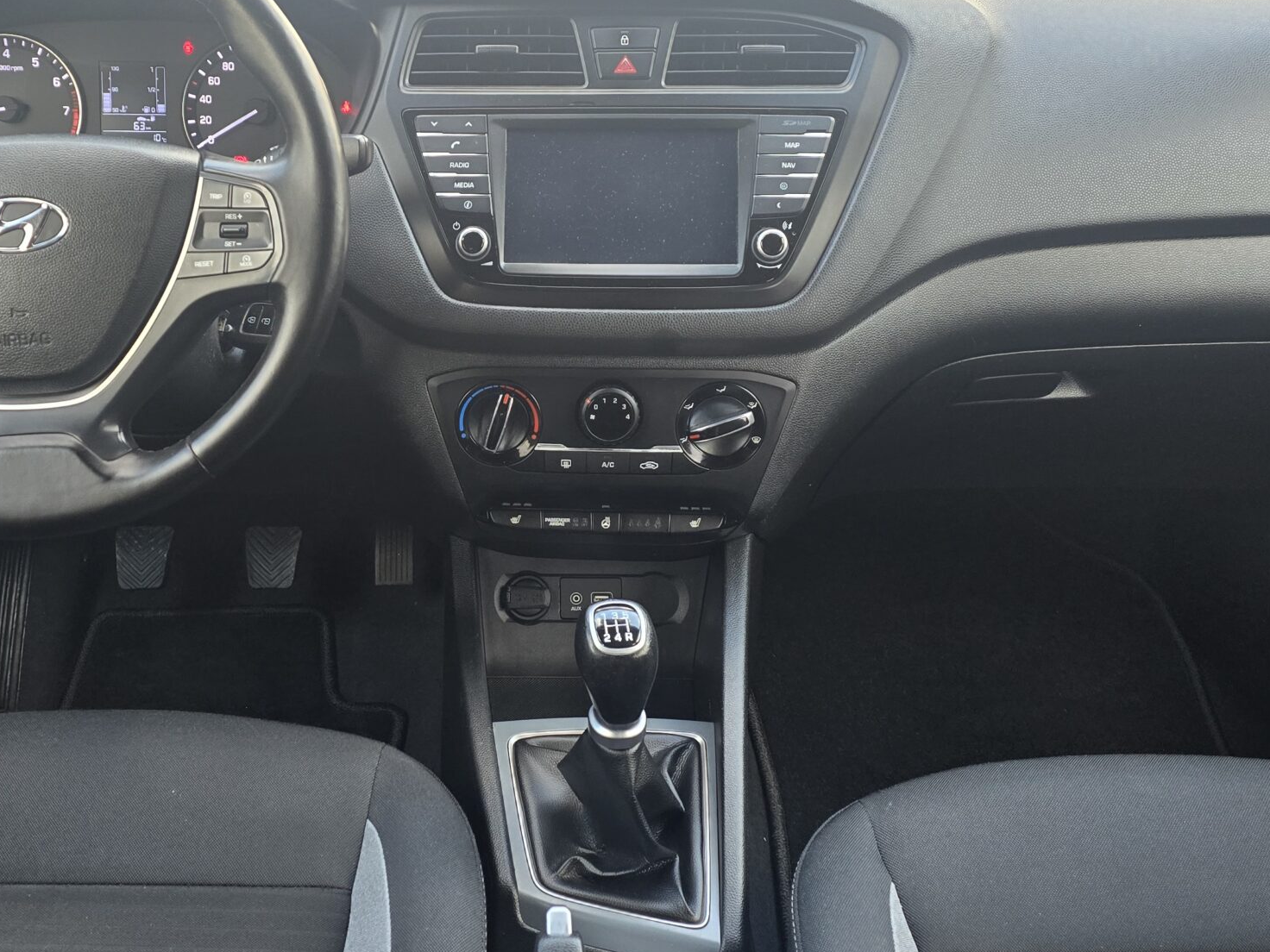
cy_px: 411
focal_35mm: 40
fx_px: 1468
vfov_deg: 35.9
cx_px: 459
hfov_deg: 46.3
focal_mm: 6.3
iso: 200
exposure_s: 1/100
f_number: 1.7
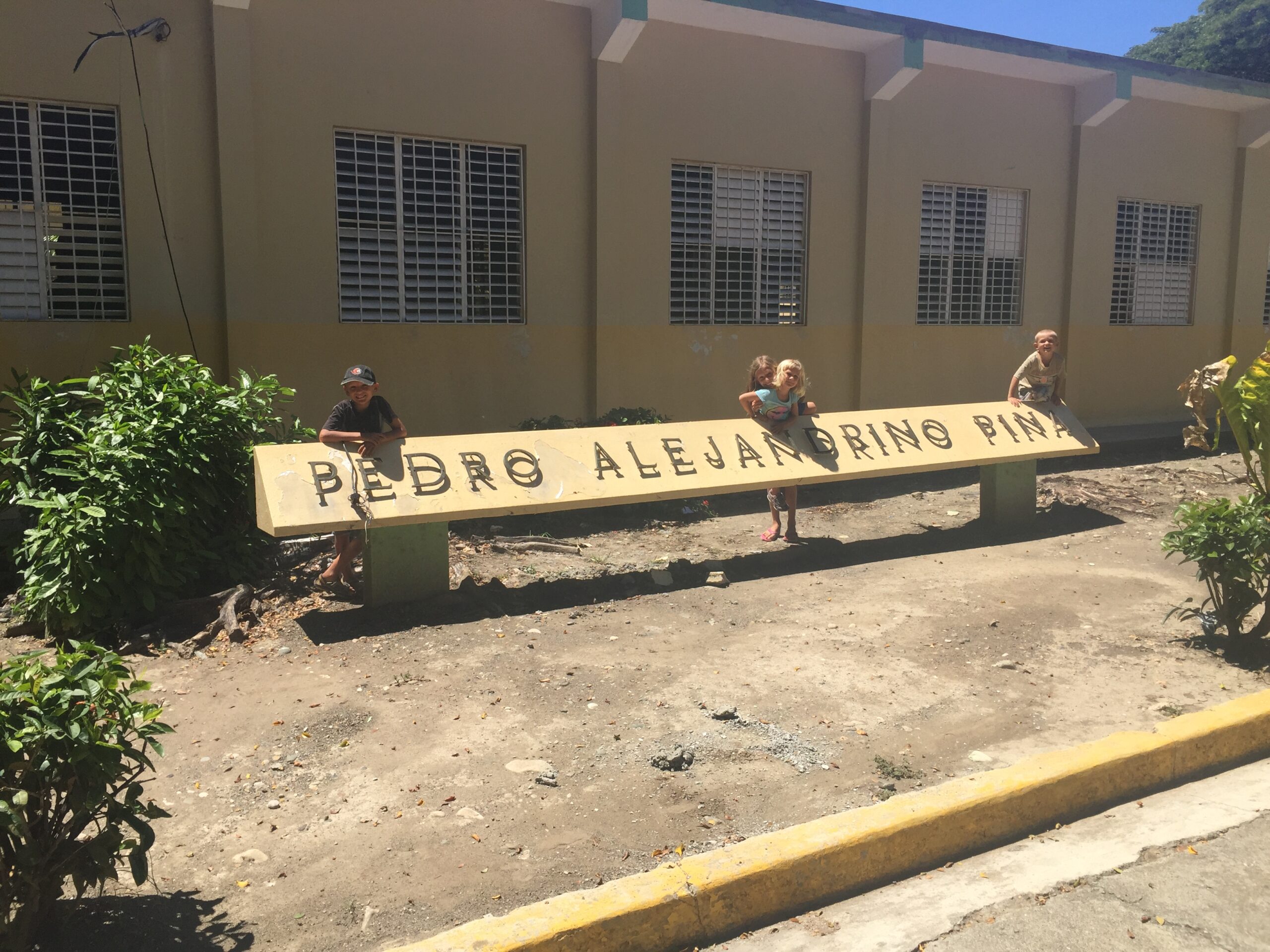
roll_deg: -2.4
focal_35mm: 29
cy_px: 476
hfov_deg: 61.7
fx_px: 1064
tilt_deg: -6.8
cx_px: 635
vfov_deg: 48.2
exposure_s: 1/1883
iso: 32
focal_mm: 4.15
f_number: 2.2
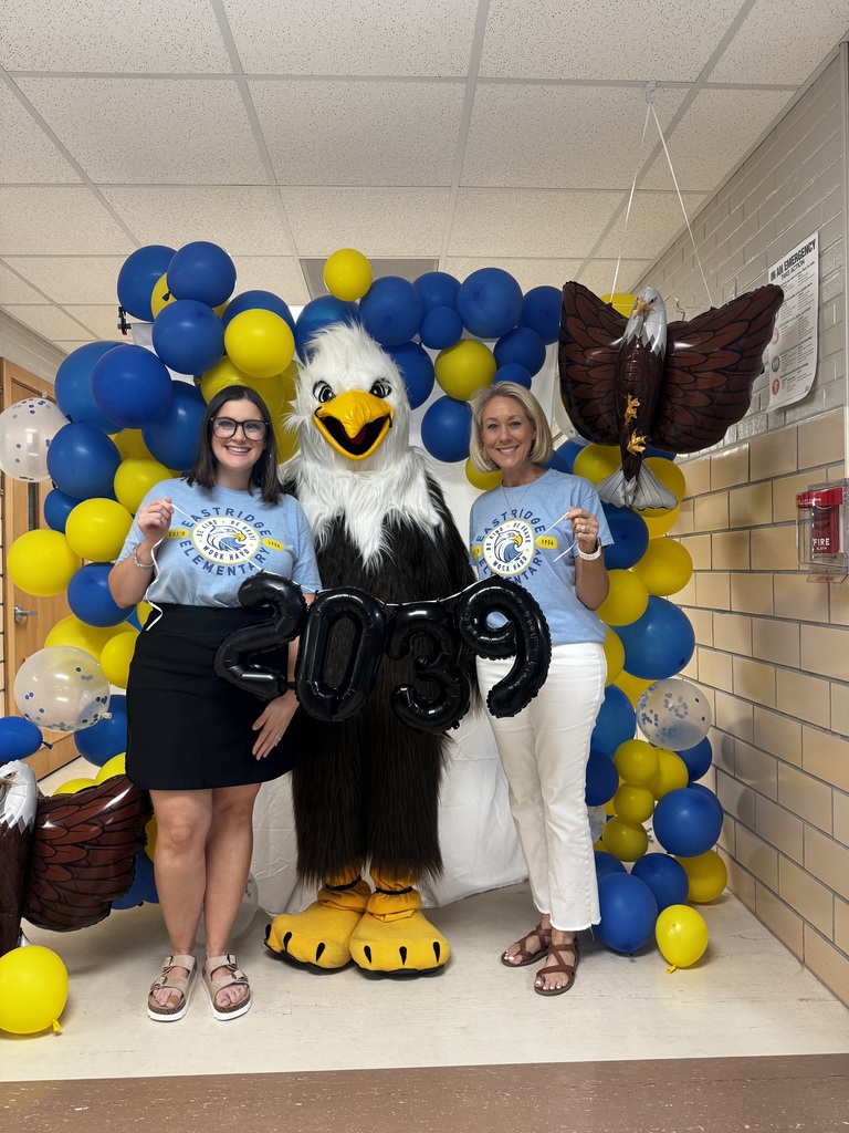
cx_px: 424
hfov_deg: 56.8
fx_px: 785
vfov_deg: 71.6
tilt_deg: -0.7
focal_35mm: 24
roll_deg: +1.4
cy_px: 566
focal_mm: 6.76
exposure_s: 1/60
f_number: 1.78
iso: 200
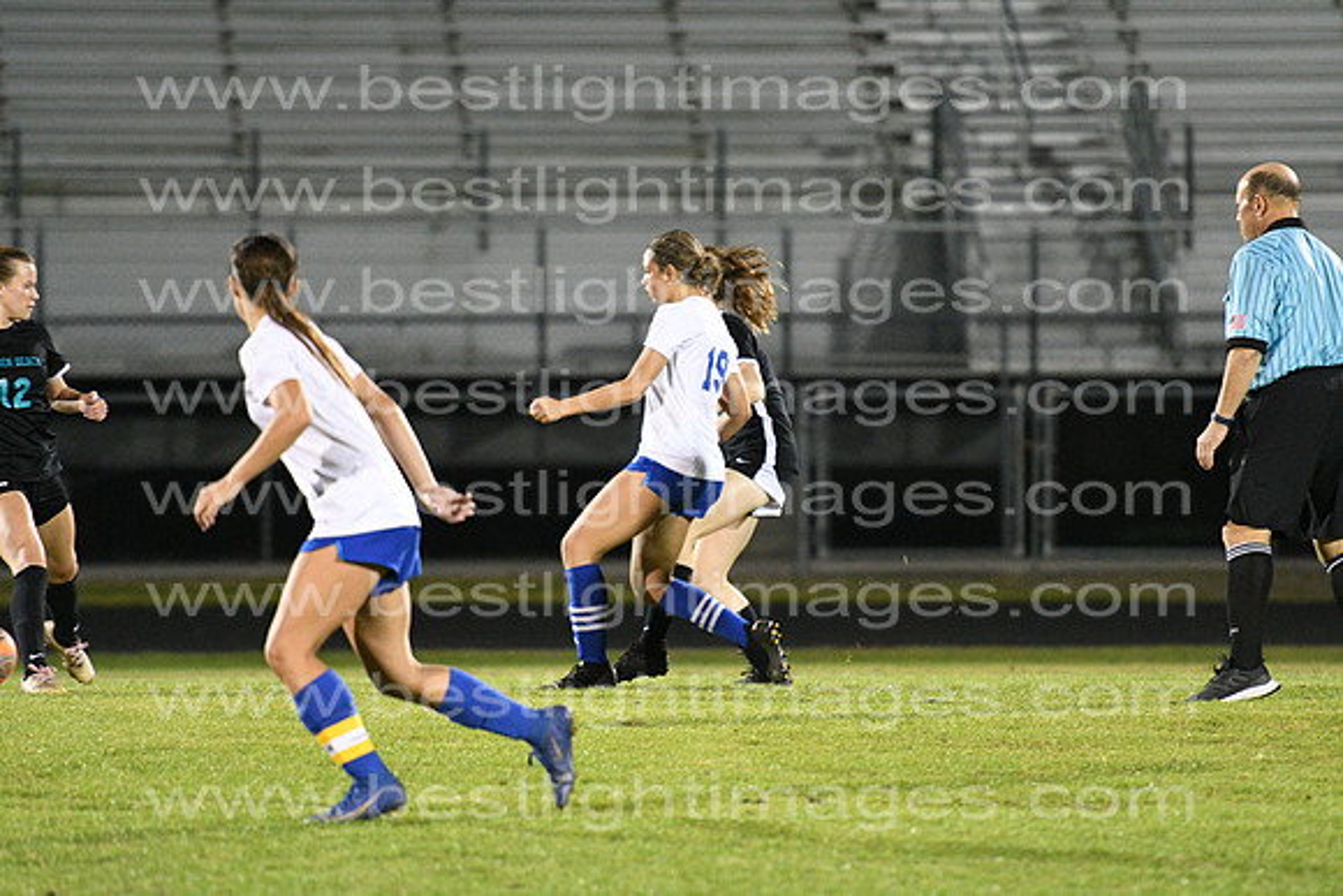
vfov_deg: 4.6
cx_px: 672
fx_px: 11194
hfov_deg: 6.9
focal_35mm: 300
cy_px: 448
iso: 7200
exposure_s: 1/800
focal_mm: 200
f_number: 2.8
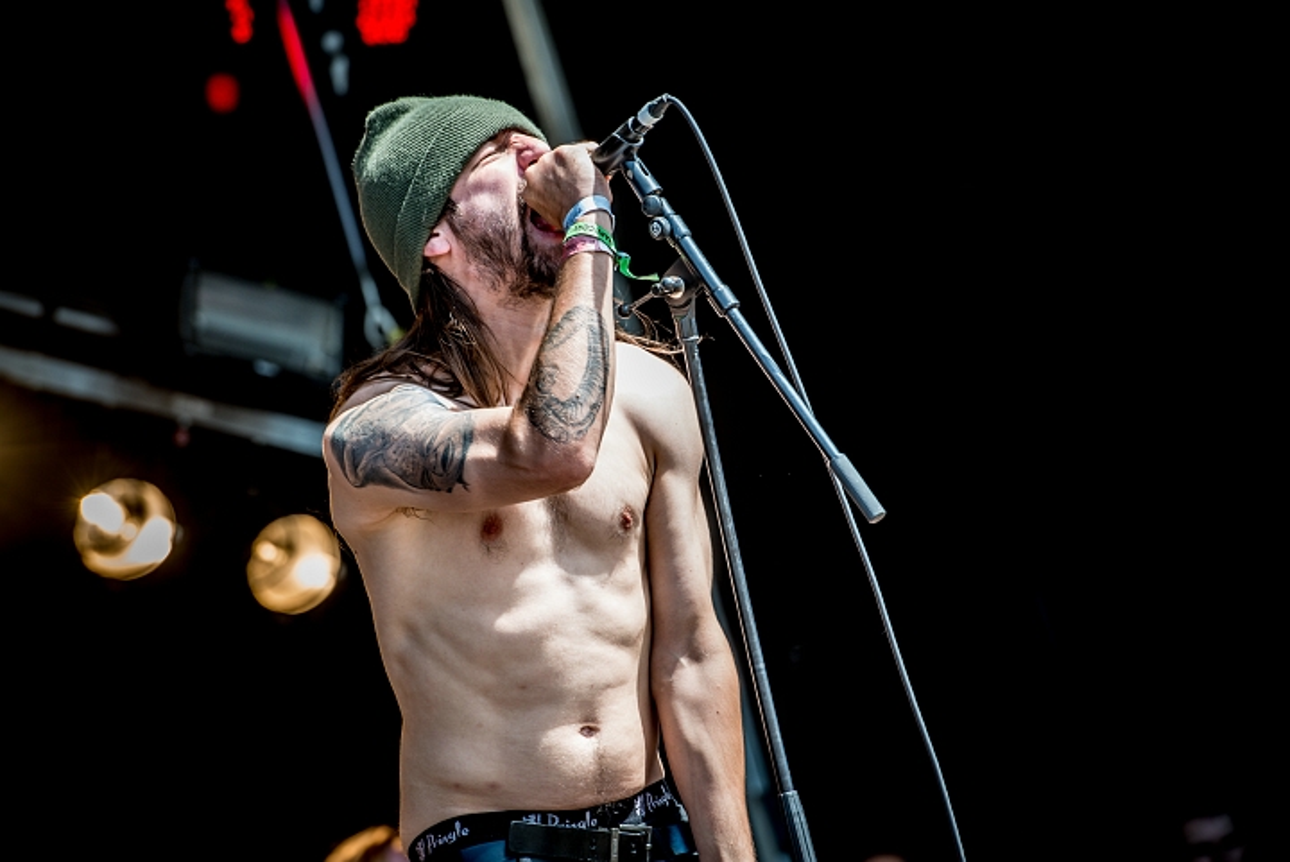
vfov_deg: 6.9
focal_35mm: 200
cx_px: 645
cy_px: 431
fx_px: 7171
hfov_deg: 10.3
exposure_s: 1/100
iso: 80
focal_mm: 200
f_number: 5.6
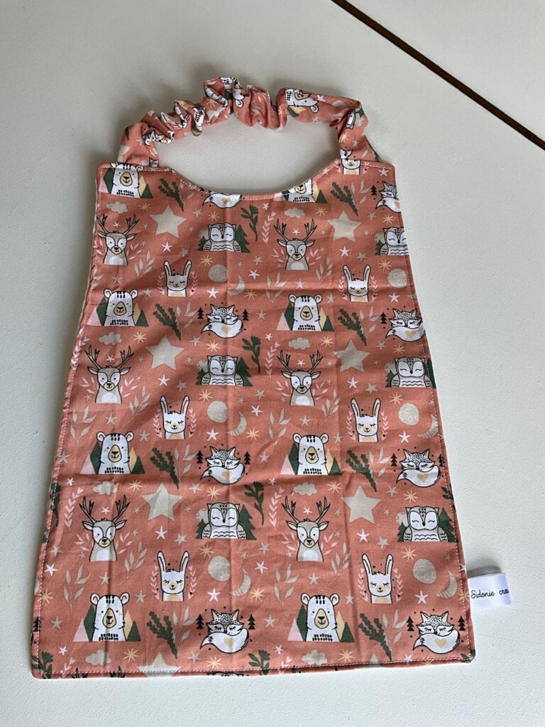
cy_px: 364
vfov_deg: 61.7
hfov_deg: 48.2
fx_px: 609
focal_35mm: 29
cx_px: 272
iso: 20
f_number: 1.8
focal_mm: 3
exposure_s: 1/227
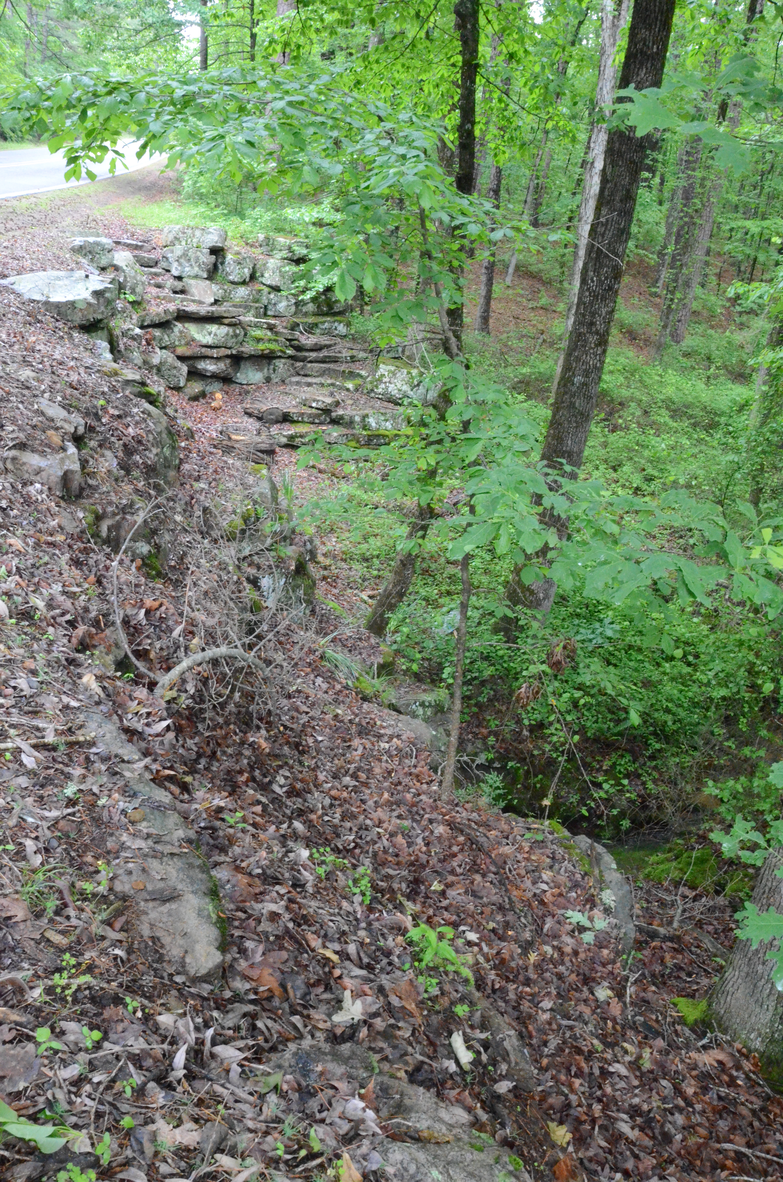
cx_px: 392
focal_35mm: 27
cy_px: 591
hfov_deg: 47.7
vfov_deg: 67.5
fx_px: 885
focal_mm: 18
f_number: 14
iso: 6400
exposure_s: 1/80
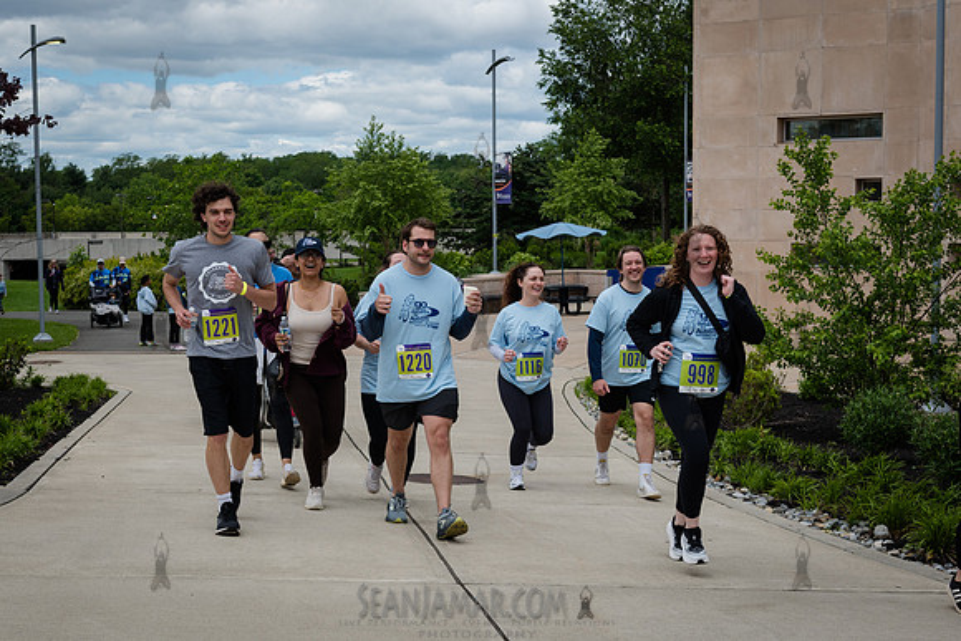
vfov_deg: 24.1
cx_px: 408
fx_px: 1497
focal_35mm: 56
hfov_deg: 35.5
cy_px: 385
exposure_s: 1/2500
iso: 400
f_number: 4.5
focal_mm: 42
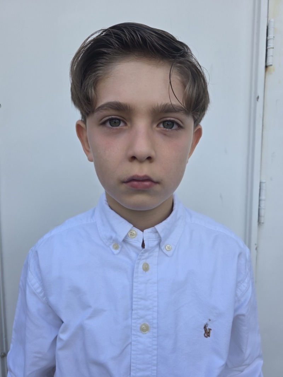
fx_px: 251
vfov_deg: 73.9
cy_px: 188
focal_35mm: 23
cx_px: 142
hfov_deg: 58.9
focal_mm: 6.3
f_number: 1.7
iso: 80
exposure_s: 1/1235
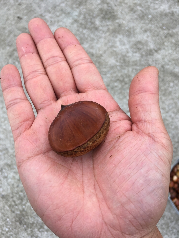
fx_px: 200
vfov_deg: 61.7
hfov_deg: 48.2
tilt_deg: -70.6
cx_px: 90
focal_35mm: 29
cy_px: 119
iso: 25
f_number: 2.2
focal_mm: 4.15
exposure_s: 1/215
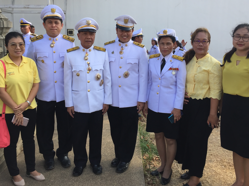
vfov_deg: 39.5
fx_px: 259
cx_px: 129
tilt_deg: -8.5
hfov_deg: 51.3
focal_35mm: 36
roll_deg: -1.1
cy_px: 76
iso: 32
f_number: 2.2
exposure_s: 1/581
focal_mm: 4.15
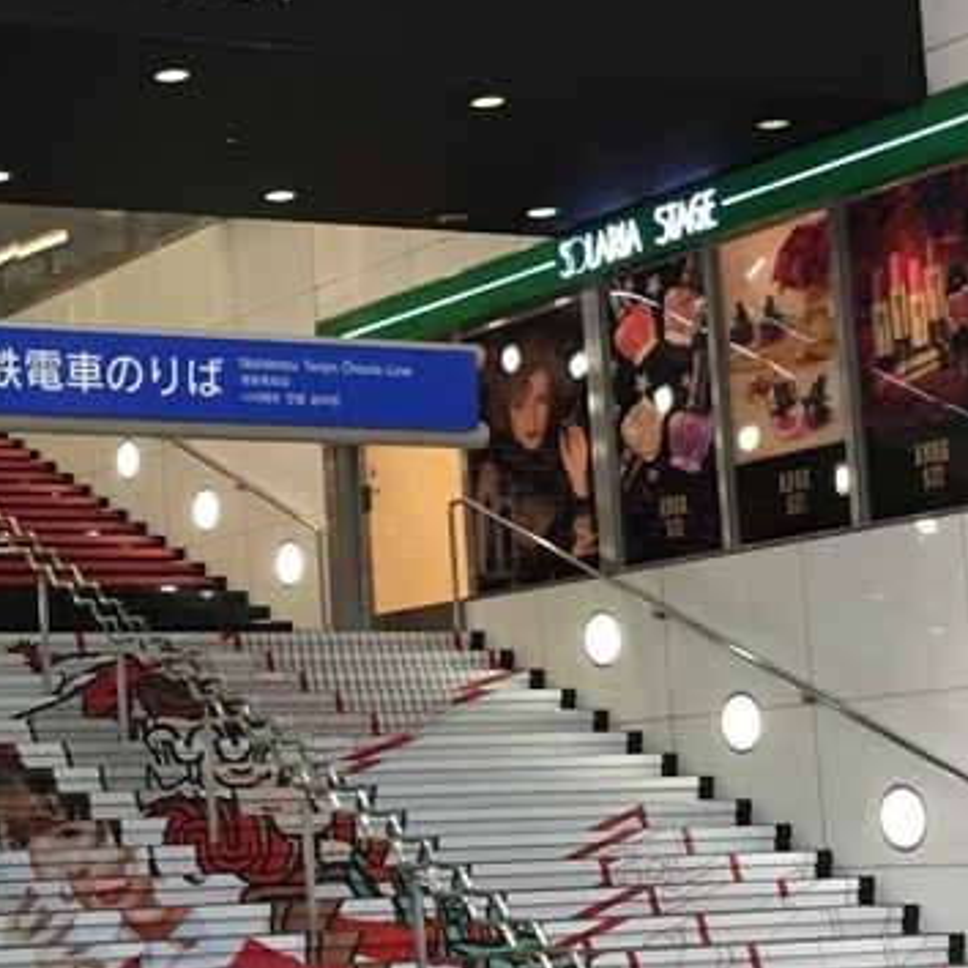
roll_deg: +1.4
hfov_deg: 18.9
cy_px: 563
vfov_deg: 19.9
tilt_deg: +7.7
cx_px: -167
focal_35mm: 87
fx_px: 2752
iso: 40
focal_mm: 4.15
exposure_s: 1/15
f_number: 2.2
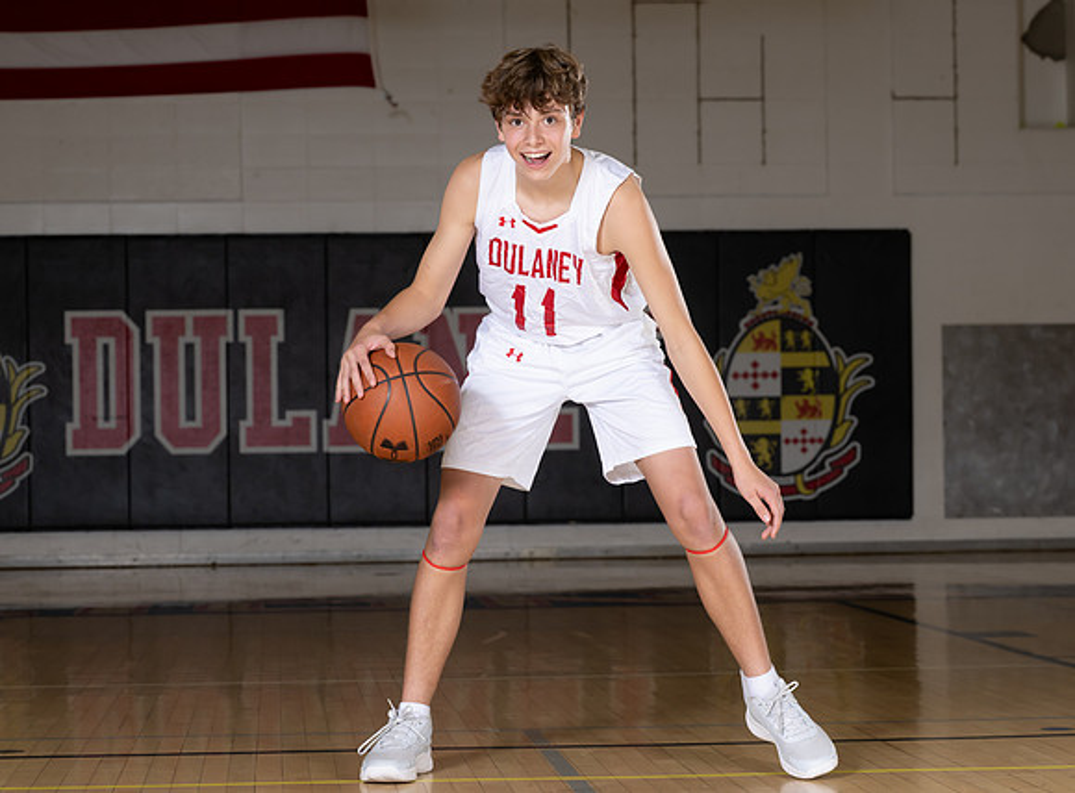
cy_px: 391
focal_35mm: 91
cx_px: 498
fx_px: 2812
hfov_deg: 21.6
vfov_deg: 16.1
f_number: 5.6
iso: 400
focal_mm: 70
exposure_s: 1/125
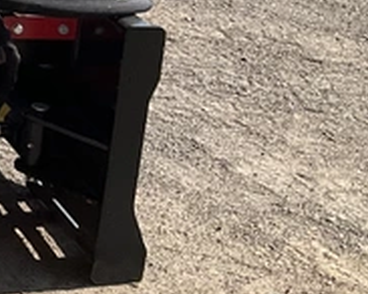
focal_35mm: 116
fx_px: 1262
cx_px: -370
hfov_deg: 14.0
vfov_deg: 12.9
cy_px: -67
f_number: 1.8
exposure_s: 1/1121
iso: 25
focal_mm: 3
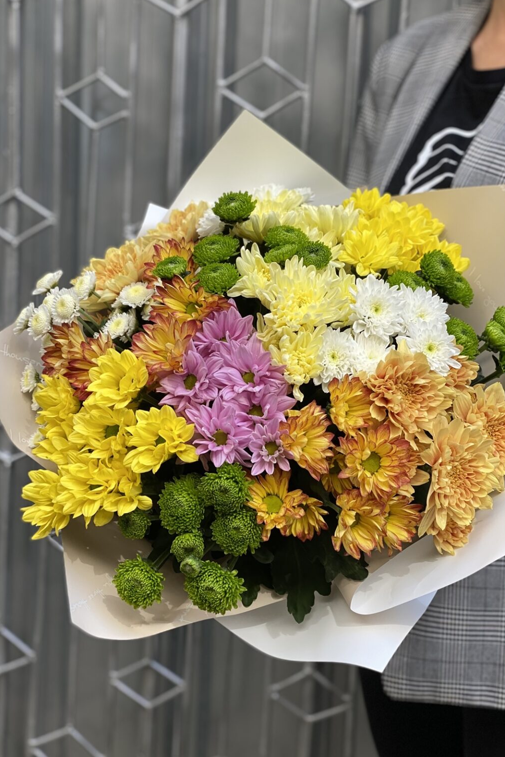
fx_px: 1157
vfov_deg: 36.2
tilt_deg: -7.9
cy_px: 381
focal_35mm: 55
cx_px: 288
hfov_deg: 24.6
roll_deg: -3.3
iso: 20
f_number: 2
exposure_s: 1/153
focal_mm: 6
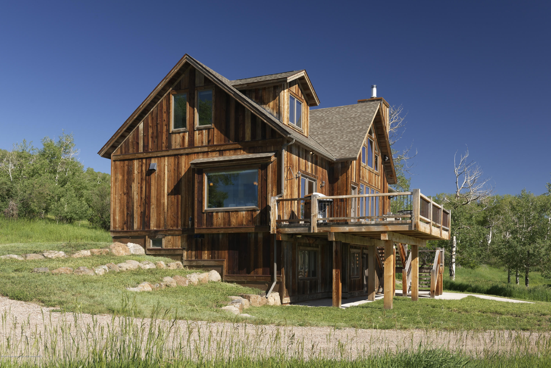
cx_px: 276
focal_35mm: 34
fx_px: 521
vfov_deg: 38.9
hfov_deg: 55.8
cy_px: 184
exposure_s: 1/60
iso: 100
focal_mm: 34
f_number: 10
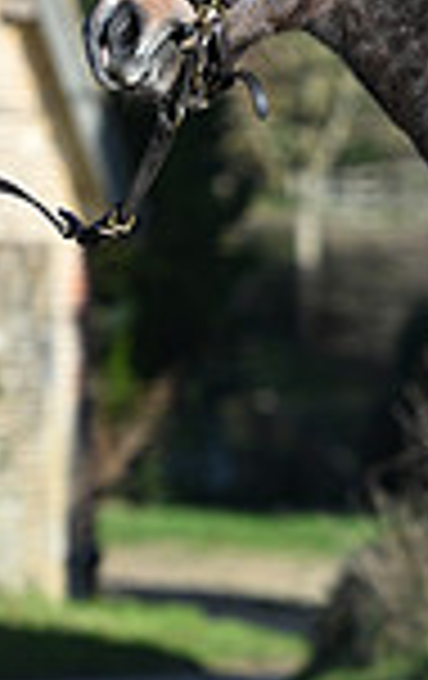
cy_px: 313
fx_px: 9789
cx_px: 1009
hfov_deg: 2.5
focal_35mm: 527
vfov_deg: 4.0
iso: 140
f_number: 3.5
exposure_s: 1/1250
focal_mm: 135
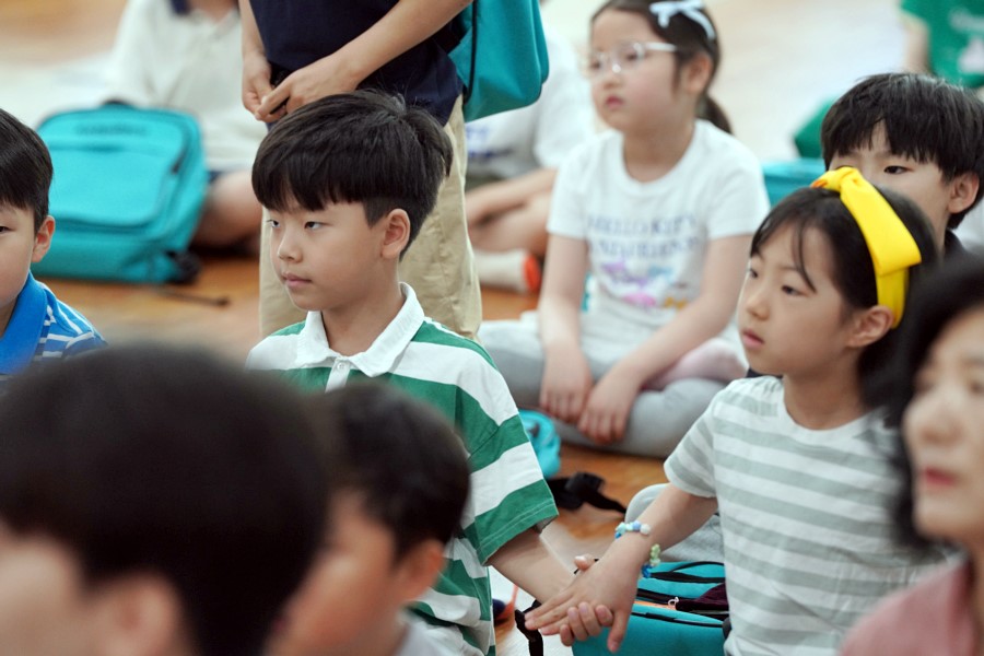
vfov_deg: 6.9
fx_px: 5466
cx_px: 492
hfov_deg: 10.3
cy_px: 328
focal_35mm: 200
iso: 2500
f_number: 4
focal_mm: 200
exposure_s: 1/250
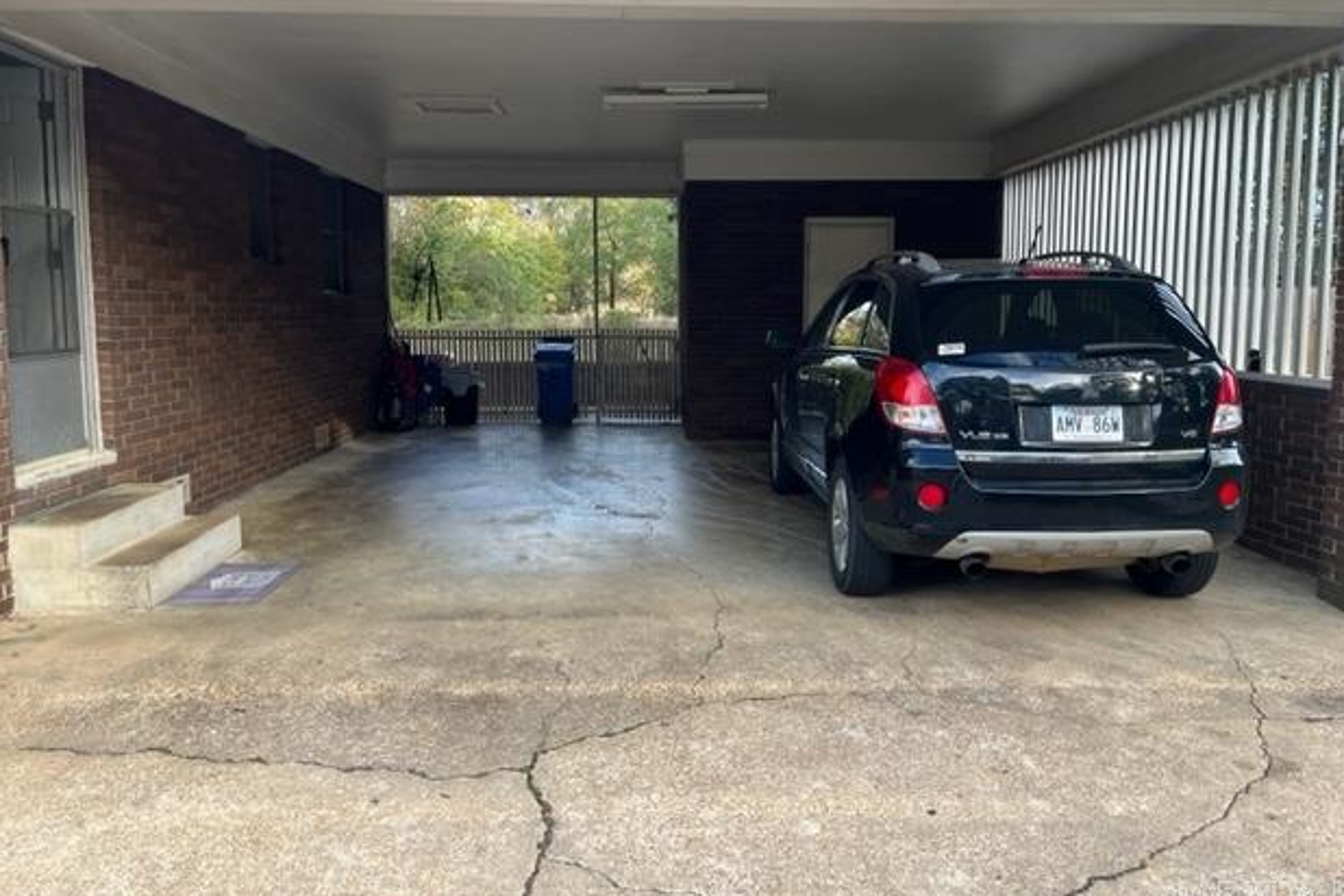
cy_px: 400
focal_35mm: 28
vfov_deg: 46.3
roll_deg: -0.1
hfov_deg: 65.5
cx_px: 694
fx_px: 1045
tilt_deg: -6.0
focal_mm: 5.1
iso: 40
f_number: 1.6
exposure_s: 1/173
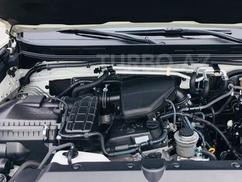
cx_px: 154
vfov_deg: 32.6
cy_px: 62
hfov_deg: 42.6
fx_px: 308
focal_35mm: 44
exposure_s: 1/252
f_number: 2.2
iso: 25
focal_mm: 4.15
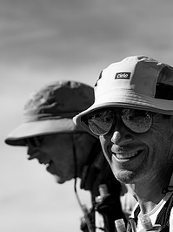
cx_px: 197
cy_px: 144
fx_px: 1121
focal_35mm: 168
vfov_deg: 11.8
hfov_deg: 8.7
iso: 160
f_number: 4
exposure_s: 1/2500
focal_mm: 68
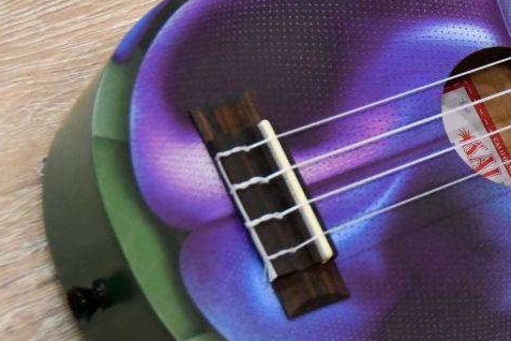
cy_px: 109
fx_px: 4003
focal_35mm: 282
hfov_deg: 7.2
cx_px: 629
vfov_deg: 4.9
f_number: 5
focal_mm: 70
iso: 2800
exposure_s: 1/125
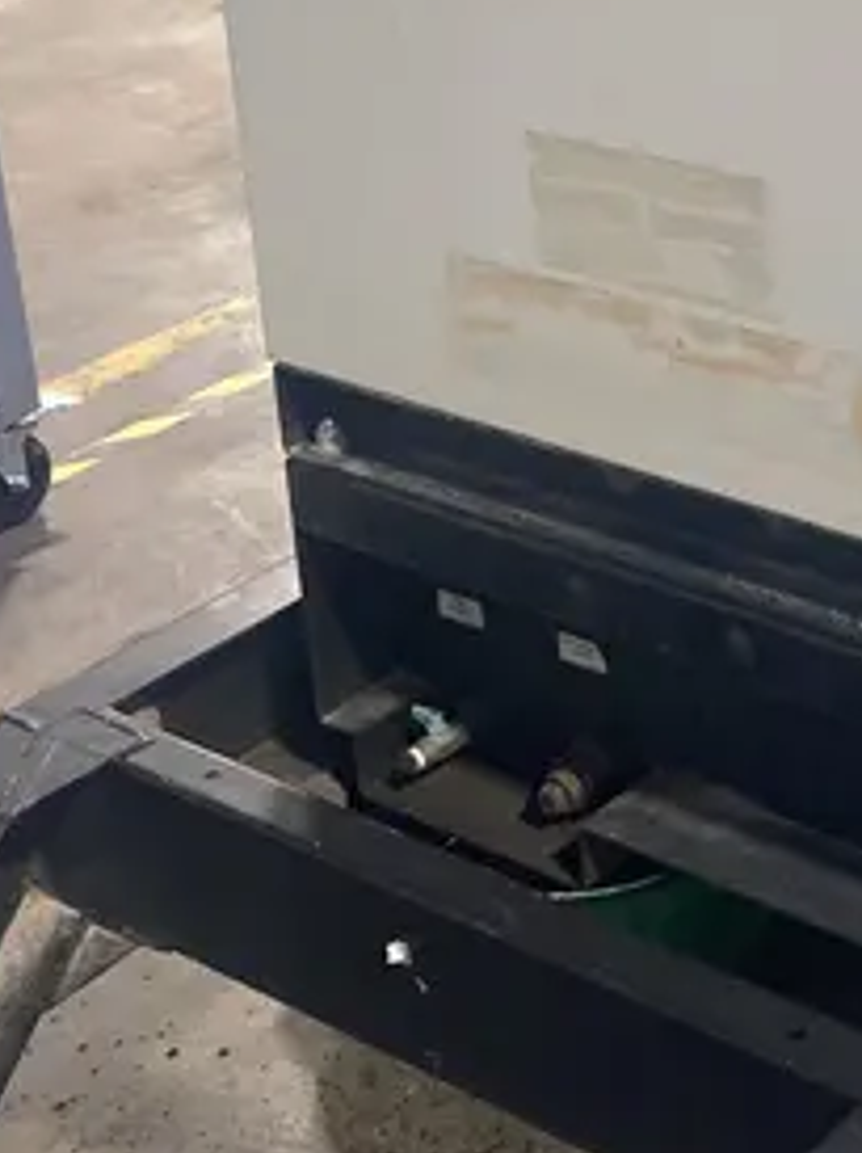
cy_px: 145
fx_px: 2494
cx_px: 1060
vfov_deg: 25.3
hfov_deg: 18.5
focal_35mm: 75
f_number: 1.8
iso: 200
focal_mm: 3.99
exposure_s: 1/60
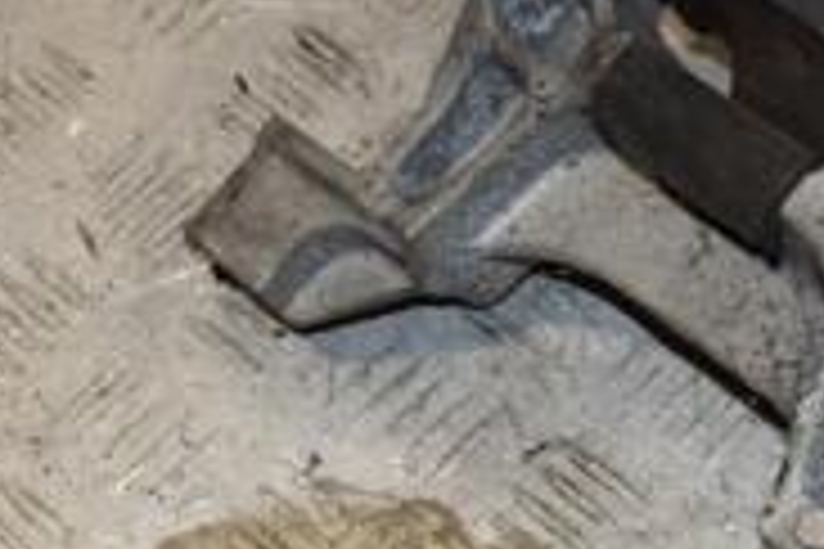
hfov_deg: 16.5
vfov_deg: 11.1
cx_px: 743
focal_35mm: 123
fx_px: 2807
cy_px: 27
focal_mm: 25
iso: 800
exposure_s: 1/200
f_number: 9
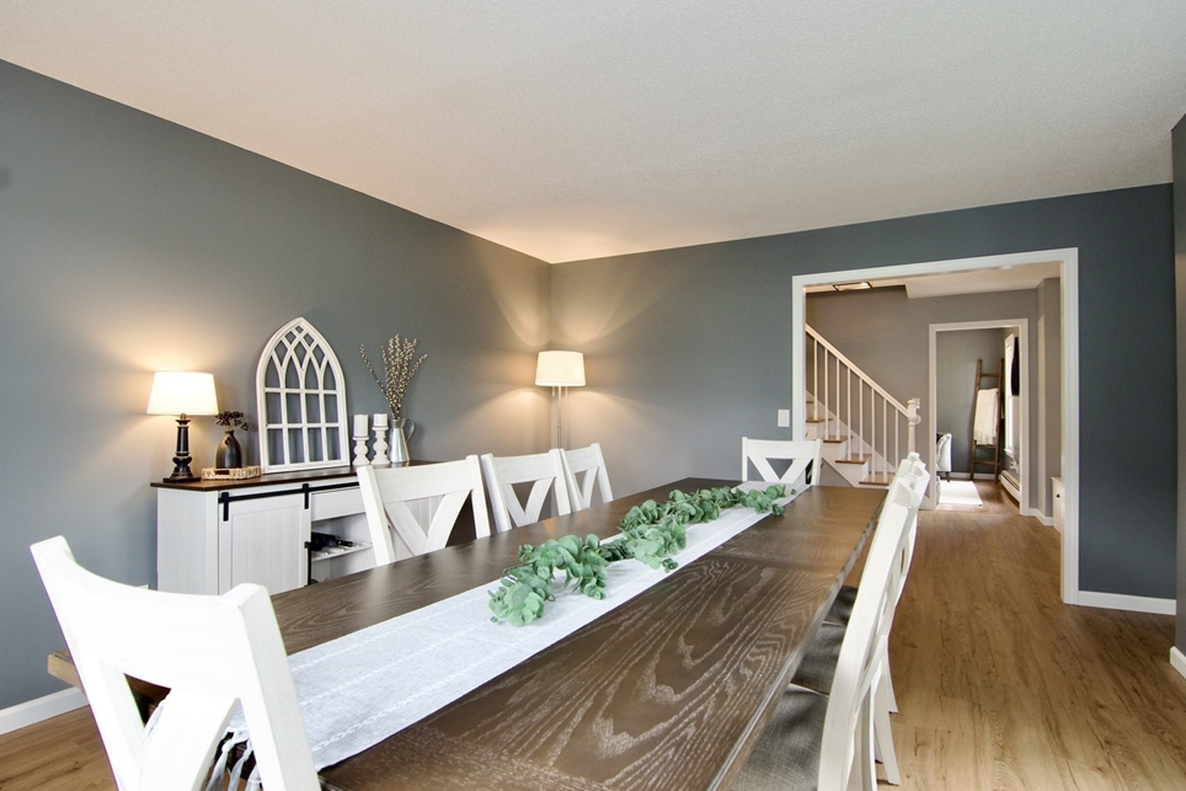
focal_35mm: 18
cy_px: 407
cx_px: 615
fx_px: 578
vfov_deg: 68.8
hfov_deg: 91.5
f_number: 7.1
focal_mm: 11
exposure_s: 1/15
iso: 560
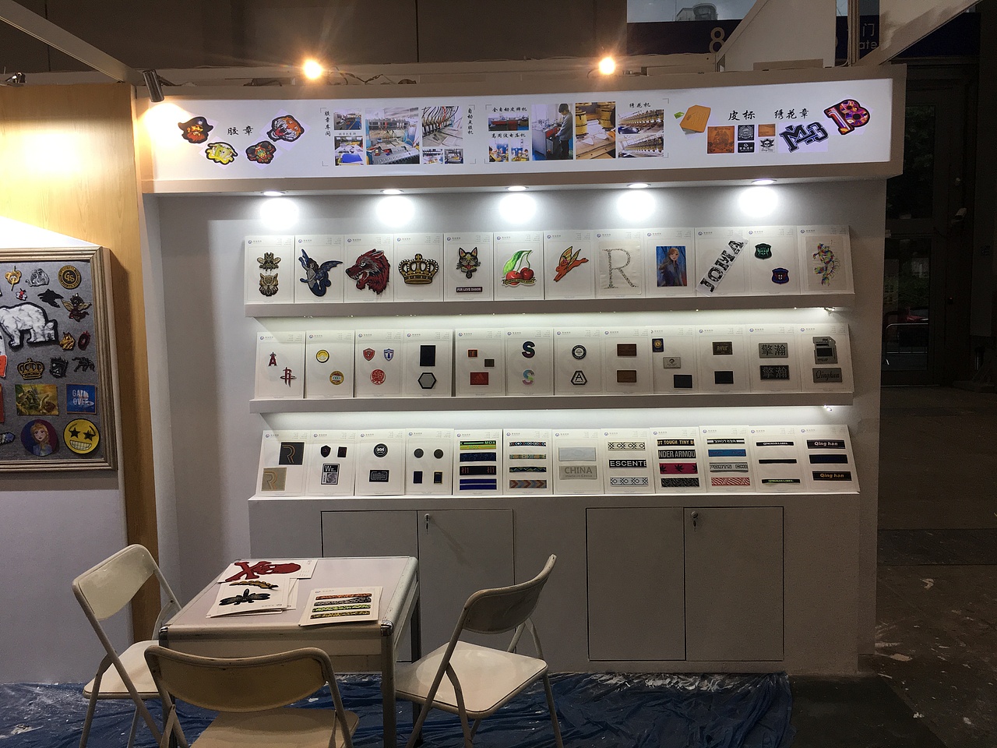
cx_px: 498
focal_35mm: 29
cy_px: 374
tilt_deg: -3.8
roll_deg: +0.2
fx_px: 835
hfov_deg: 61.7
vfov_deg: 48.2
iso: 40
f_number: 2.2
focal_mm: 4.15
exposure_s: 1/100
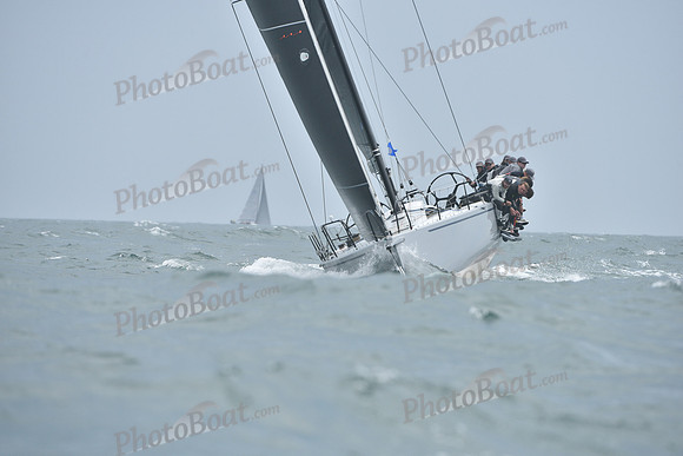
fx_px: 7590
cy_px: 228
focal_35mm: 400
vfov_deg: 3.4
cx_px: 342
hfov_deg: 5.2
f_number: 7.1
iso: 320
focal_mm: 400
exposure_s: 1/1000
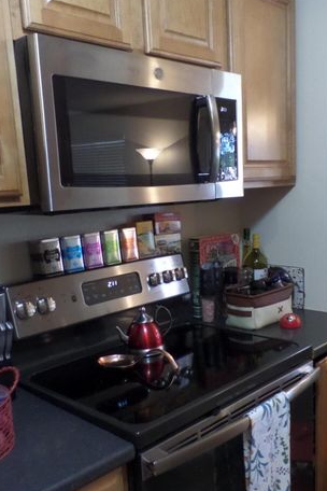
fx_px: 477
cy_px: 274
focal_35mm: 35
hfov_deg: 37.7
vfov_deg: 54.3
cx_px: 196
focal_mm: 4.1
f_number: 2.8
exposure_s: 1/30
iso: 640
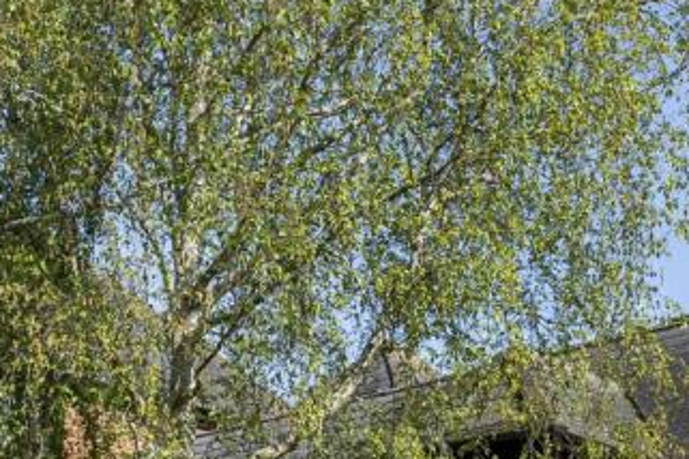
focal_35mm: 86
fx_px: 1646
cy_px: 685
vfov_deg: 14.8
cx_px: 185
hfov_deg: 23.4
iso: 400
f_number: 11
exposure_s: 1/400
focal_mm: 27
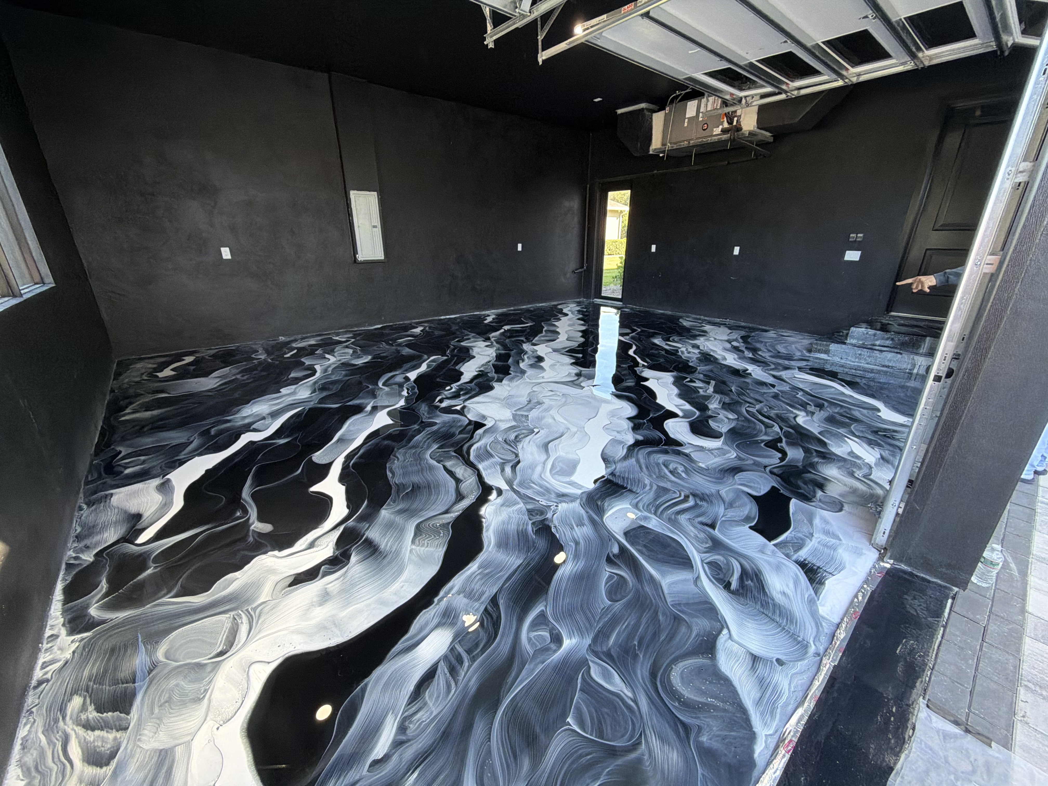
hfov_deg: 102.1
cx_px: 524
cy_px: 393
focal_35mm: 14
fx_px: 424
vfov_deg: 85.7
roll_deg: -0.2
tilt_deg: -20.2
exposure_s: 1/121
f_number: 2.2
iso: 200
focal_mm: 2.22
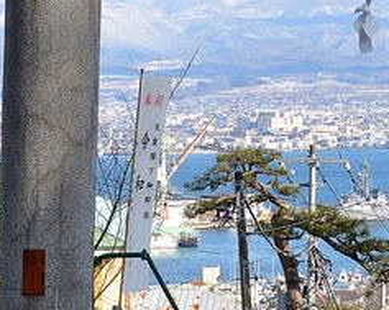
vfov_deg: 6.9
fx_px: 2553
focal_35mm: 222
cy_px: 1
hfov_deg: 8.7
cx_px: 376
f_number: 8
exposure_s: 1/400
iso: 400
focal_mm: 28
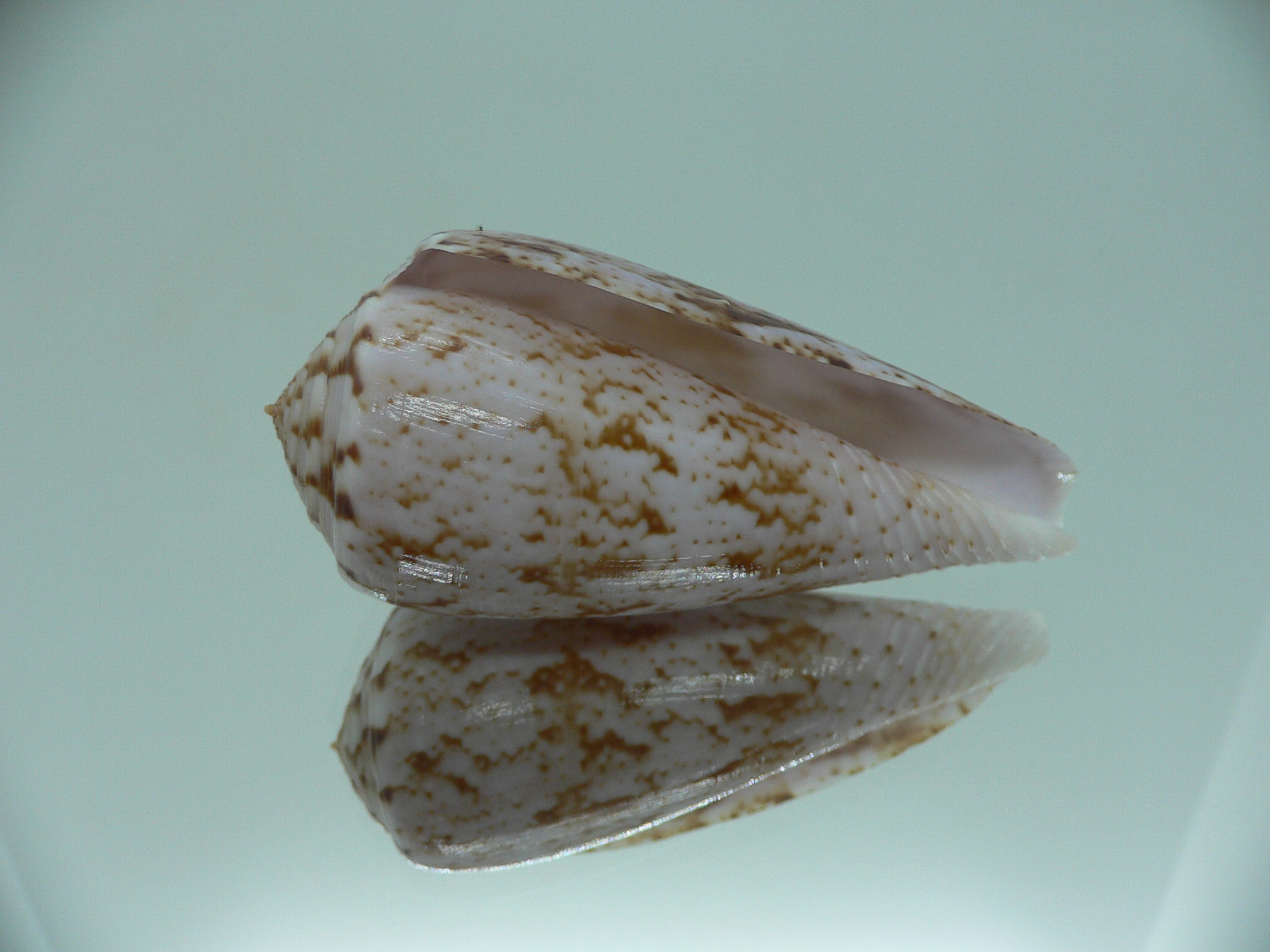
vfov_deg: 40.7
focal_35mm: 35
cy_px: 476
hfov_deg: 52.6
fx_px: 1284
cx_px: 635
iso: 80
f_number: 2.8
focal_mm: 4.6
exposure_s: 1/60
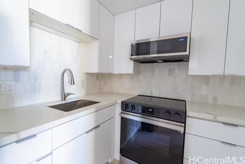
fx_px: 112
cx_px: 122
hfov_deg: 94.9
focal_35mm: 16
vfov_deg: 72.2
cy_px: 82
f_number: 10
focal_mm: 16.5
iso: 2000
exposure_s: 1/20
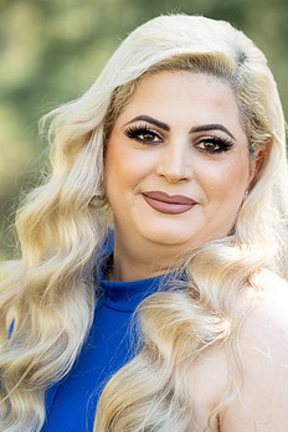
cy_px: 245
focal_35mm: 145
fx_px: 1740
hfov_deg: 9.5
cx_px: 175
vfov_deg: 14.2
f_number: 2.8
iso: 400
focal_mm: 112
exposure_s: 1/320
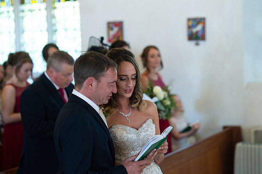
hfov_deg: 23.9
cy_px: 87
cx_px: 131
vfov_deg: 16.1
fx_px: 618
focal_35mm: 85
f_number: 2.5
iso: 1000
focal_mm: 85
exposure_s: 1/125
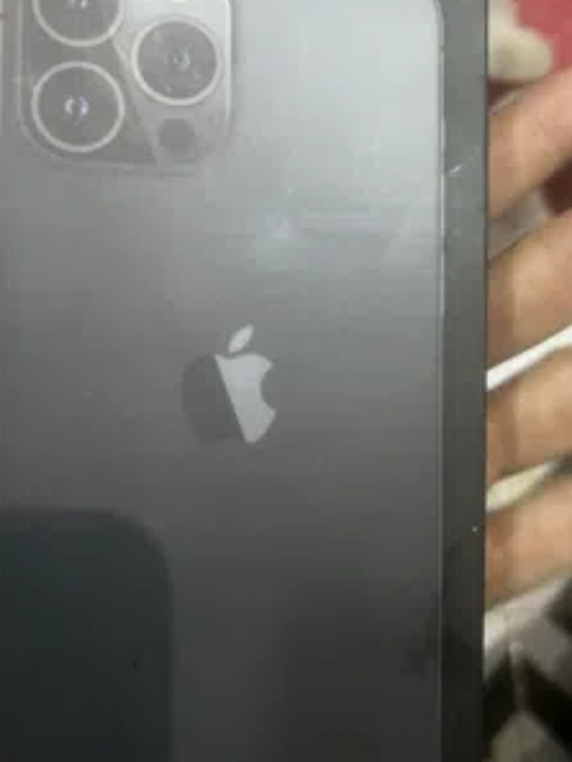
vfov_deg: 52.6
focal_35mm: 35
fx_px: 771
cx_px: 251
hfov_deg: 40.7
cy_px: 362
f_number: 1.5
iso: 500
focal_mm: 5.7
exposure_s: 1/33
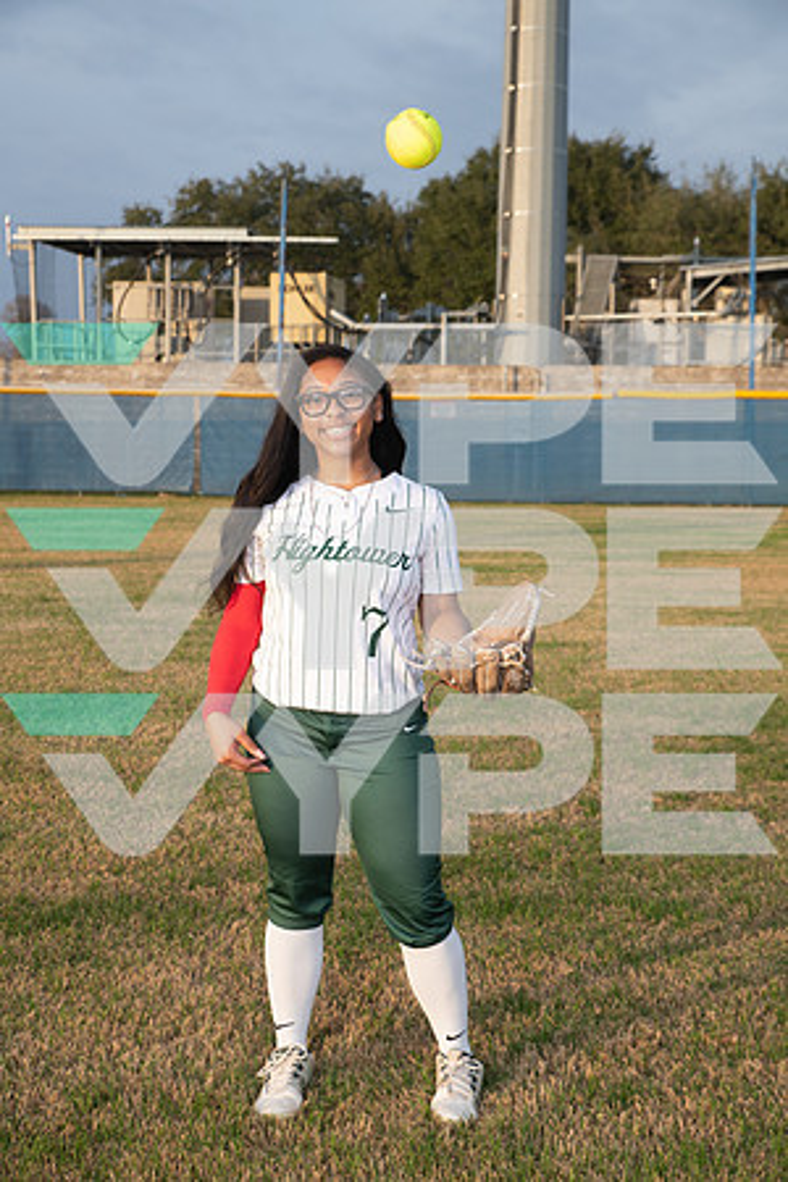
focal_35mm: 52
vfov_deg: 38.2
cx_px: 394
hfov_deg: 26.0
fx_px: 1707
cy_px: 591
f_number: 6.3
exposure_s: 1/320
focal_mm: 52
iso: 200
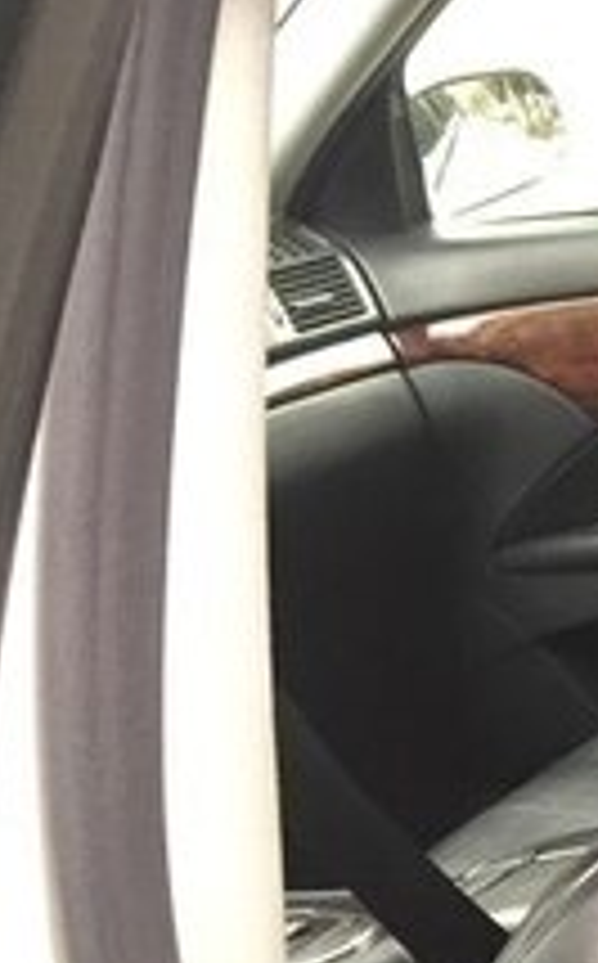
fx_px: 2487
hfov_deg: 11.3
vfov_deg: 21.1
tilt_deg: -28.9
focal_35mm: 95
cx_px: 1466
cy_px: 992
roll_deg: +2.0
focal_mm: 4.15
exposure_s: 1/33
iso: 50
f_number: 2.2
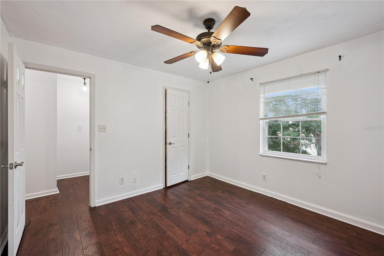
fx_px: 165
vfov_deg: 75.5
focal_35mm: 16
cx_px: 192
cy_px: 128
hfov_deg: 98.6
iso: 200
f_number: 9
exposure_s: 1/3.33
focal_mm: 15.5
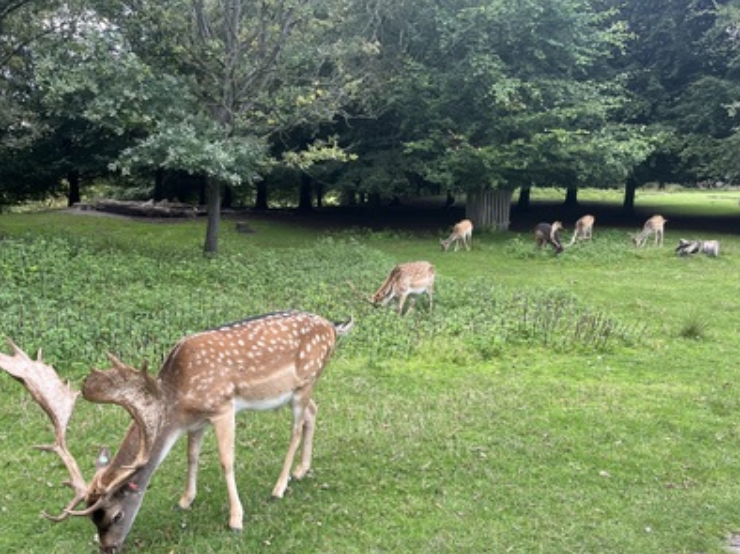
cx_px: 295
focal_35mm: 33
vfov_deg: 42.8
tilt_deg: -11.8
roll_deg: -0.3
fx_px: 705
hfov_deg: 55.0
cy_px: 322
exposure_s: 1/305
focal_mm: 5.1
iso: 50
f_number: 1.6
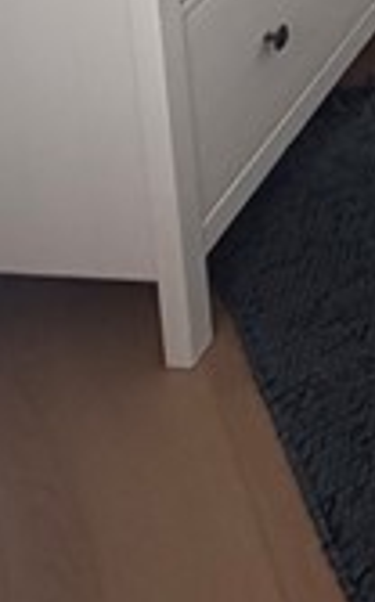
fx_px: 1492
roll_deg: +1.9
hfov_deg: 11.3
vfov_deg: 15.8
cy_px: -721
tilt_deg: -7.6
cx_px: 966
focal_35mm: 91
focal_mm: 2.22
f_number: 2.2
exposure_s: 1/121
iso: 160
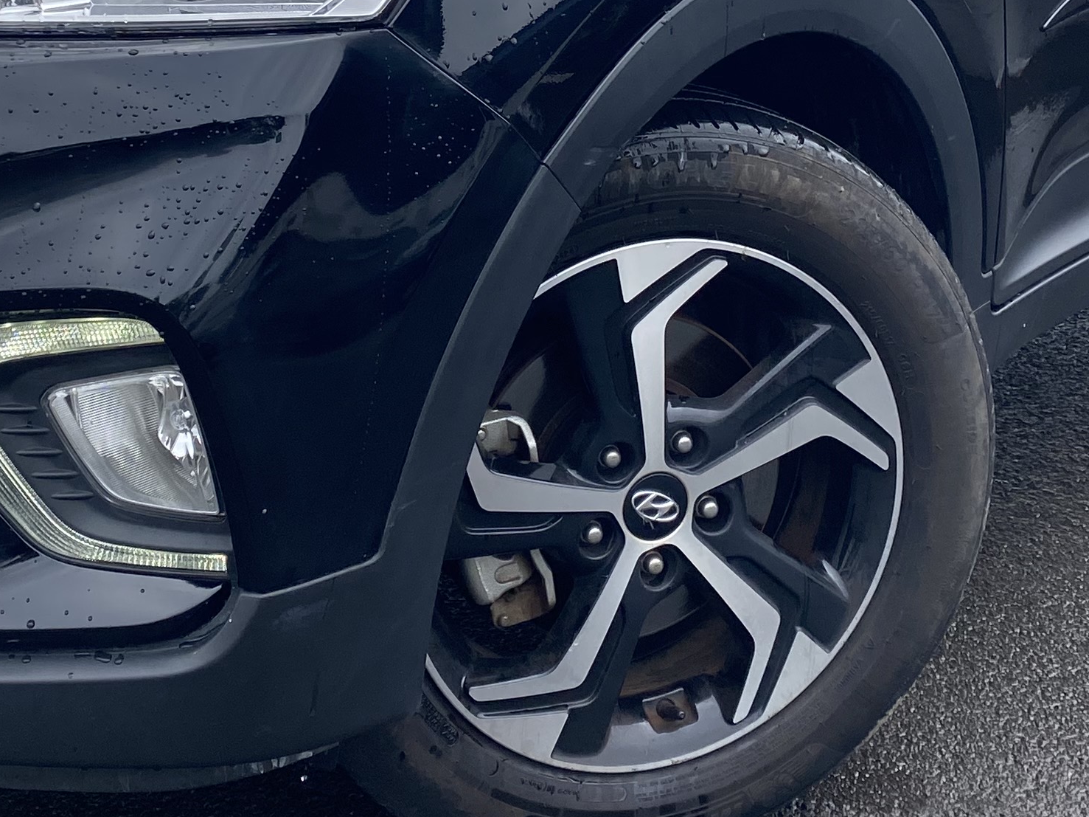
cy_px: 11
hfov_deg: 27.3
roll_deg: +0.0
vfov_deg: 20.1
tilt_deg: -10.9
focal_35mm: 71
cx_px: 405
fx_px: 2233
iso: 32
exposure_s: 1/2463
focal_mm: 4.25
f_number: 1.8
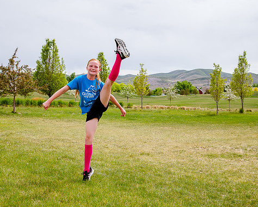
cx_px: 126
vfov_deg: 30.3
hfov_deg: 37.3
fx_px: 382
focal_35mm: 50
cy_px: 99
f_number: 6.3
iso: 200
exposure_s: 1/640
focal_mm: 40
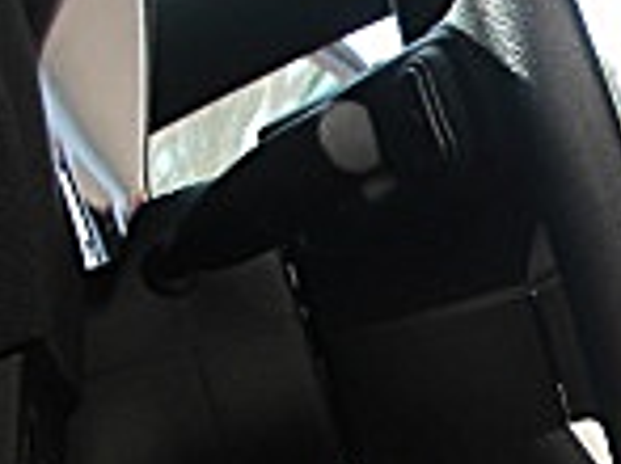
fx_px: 2814
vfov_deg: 9.4
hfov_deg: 11.9
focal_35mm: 157
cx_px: 976
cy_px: 447
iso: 50
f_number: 2.8
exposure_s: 1/250
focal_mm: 6.3
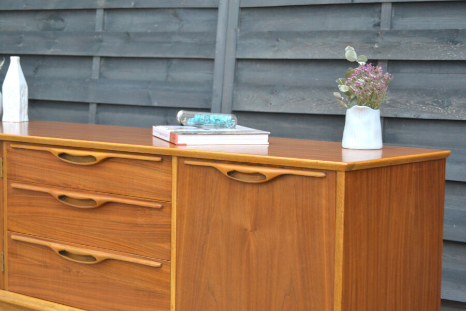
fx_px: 971
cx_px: 233
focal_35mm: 75
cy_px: 156
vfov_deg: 18.2
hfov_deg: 27.0
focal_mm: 50
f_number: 5.6
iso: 720
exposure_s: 1/60
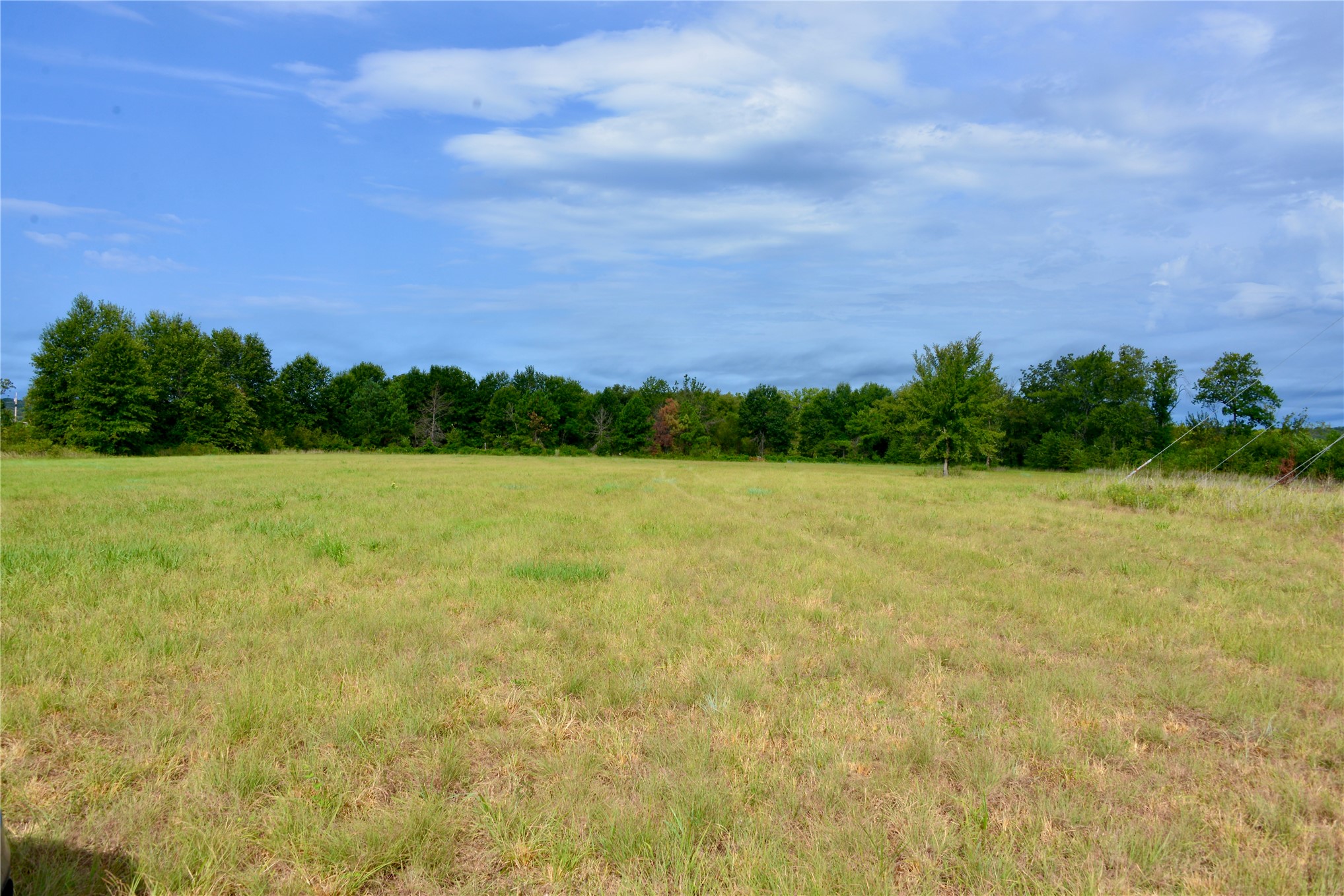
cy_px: 448
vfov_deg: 46.4
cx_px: 672
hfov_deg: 65.5
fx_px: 1046
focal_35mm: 28
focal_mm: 28
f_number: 11
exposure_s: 1/500
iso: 320
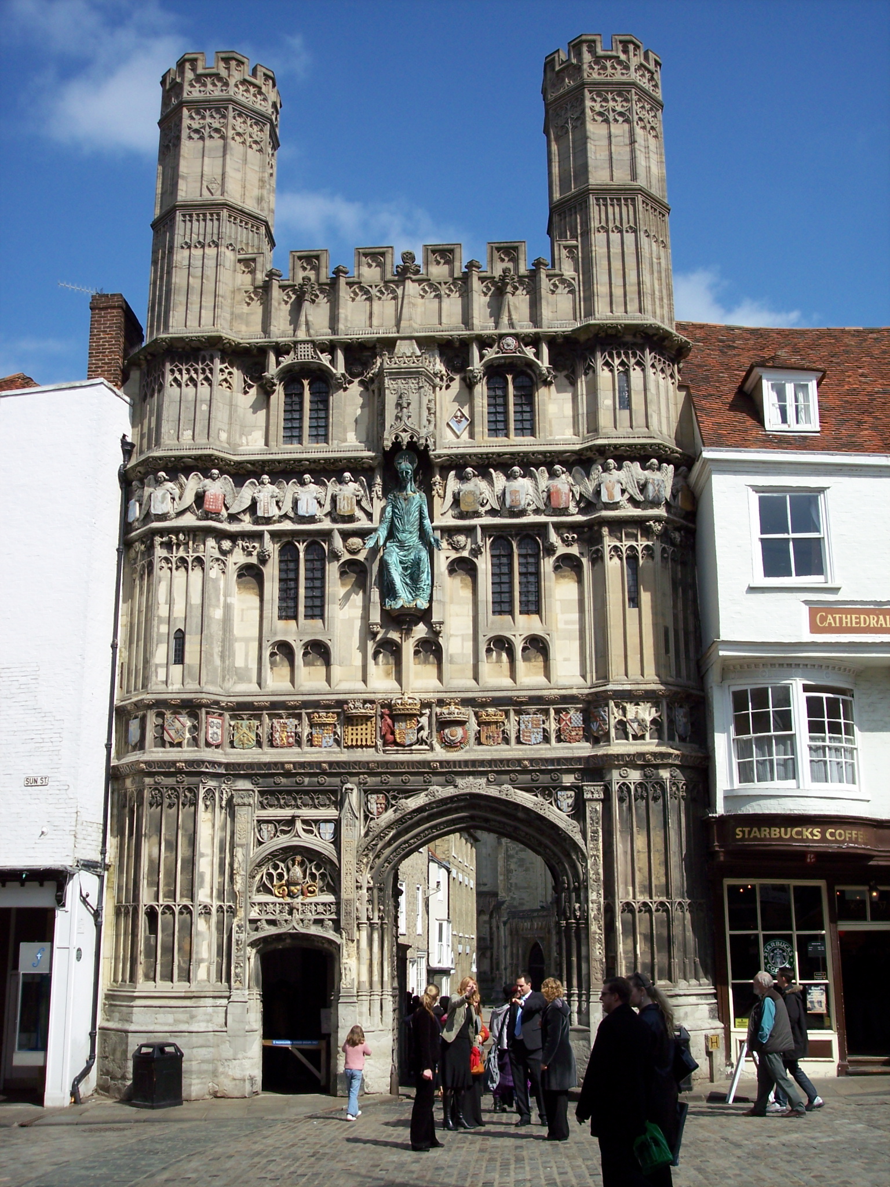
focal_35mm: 39
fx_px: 1337
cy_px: 594
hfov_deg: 36.8
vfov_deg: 47.9
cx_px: 445
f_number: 4
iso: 100
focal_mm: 8
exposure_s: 1/1000
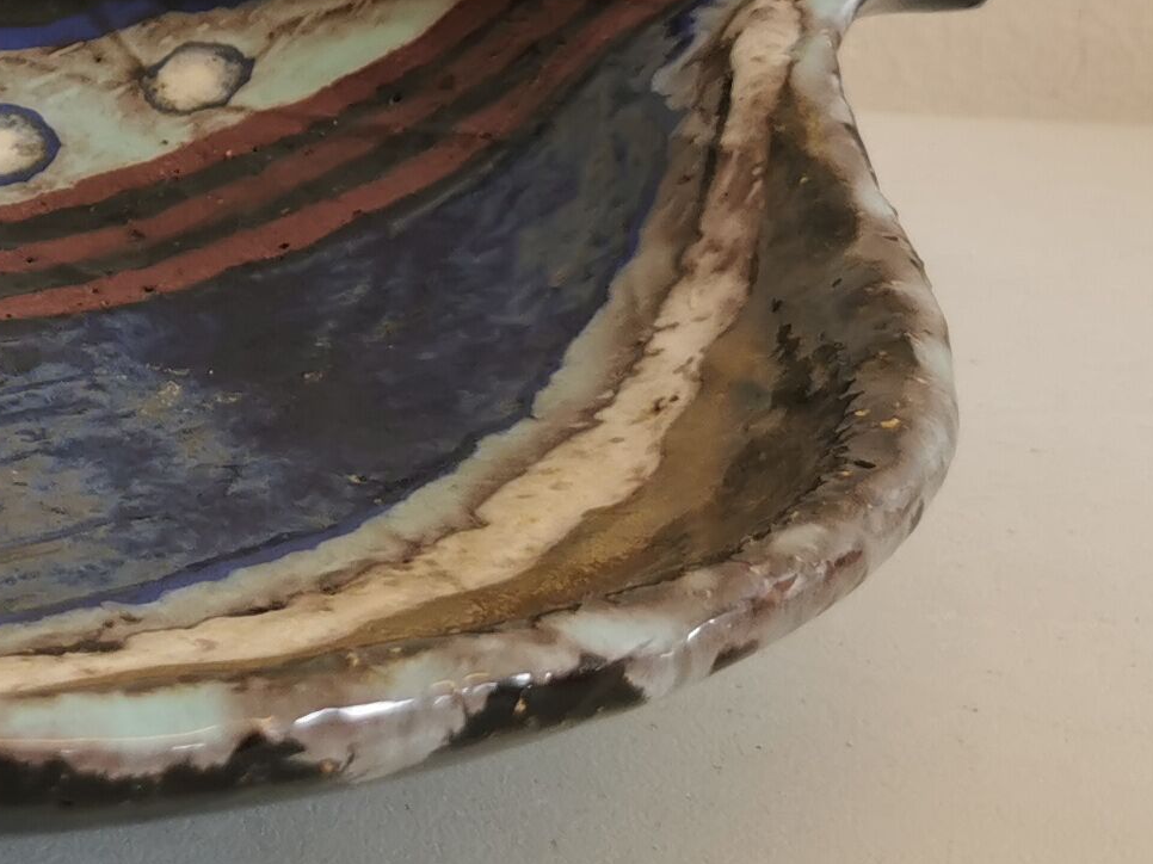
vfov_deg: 14.4
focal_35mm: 102
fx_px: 3397
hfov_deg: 18.0
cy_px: 132
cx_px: -359
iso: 50
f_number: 1.6
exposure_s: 1/255
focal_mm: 5.56
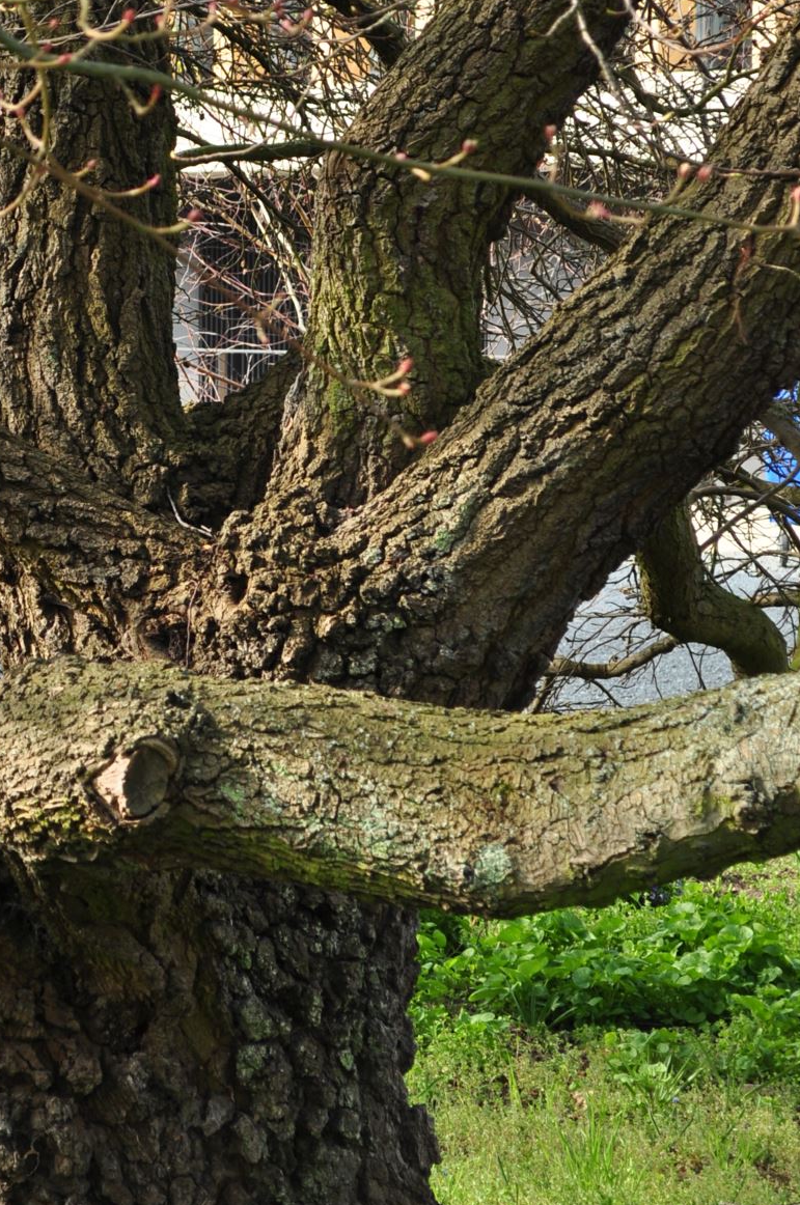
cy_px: 362
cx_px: 206
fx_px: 5047
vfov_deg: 13.6
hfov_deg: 9.1
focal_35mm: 151
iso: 200
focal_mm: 55
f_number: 8
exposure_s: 1/160
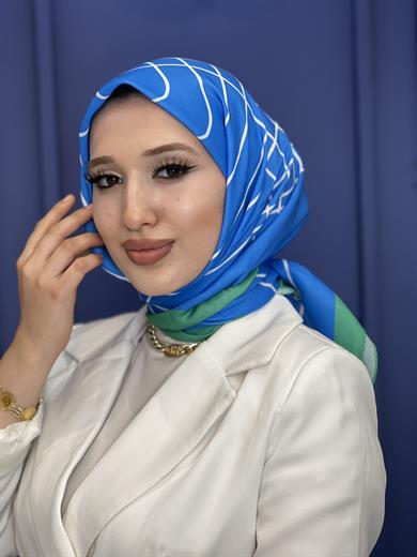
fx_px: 1237
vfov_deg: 25.3
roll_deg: +1.8
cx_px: 208
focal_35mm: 77
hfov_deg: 19.1
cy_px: 278
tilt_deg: -2.9
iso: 100
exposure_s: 1/100
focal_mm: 9
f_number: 2.8
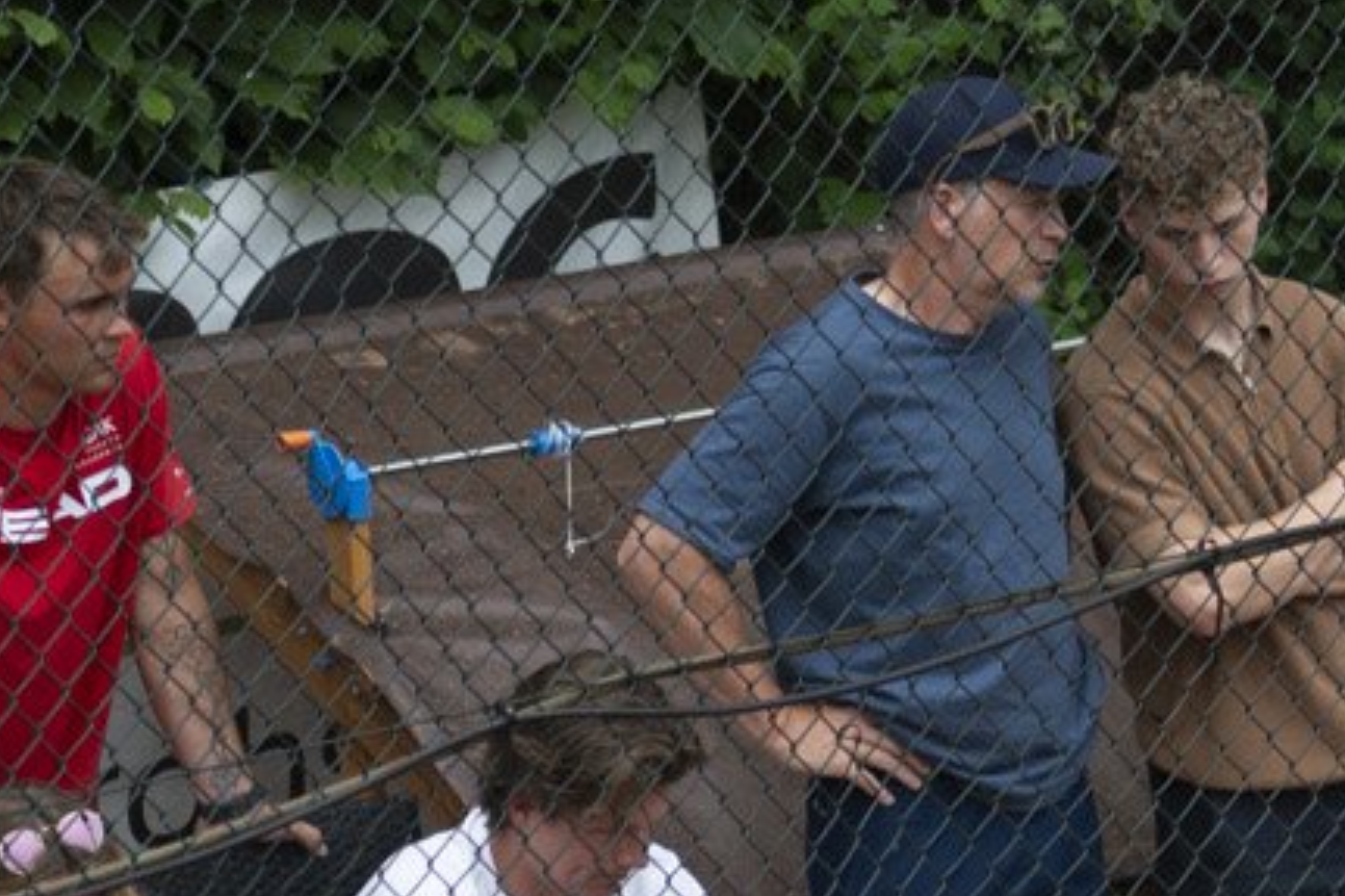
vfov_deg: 3.9
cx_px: 2632
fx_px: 13108
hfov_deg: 5.7
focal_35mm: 351
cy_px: 478
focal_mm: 70
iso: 400
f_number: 2.8
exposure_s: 1/800
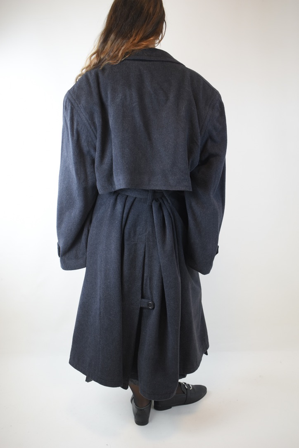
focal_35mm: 36
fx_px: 448
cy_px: 224
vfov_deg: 53.1
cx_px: 150
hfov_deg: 36.9
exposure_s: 1/60
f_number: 4
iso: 400
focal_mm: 24
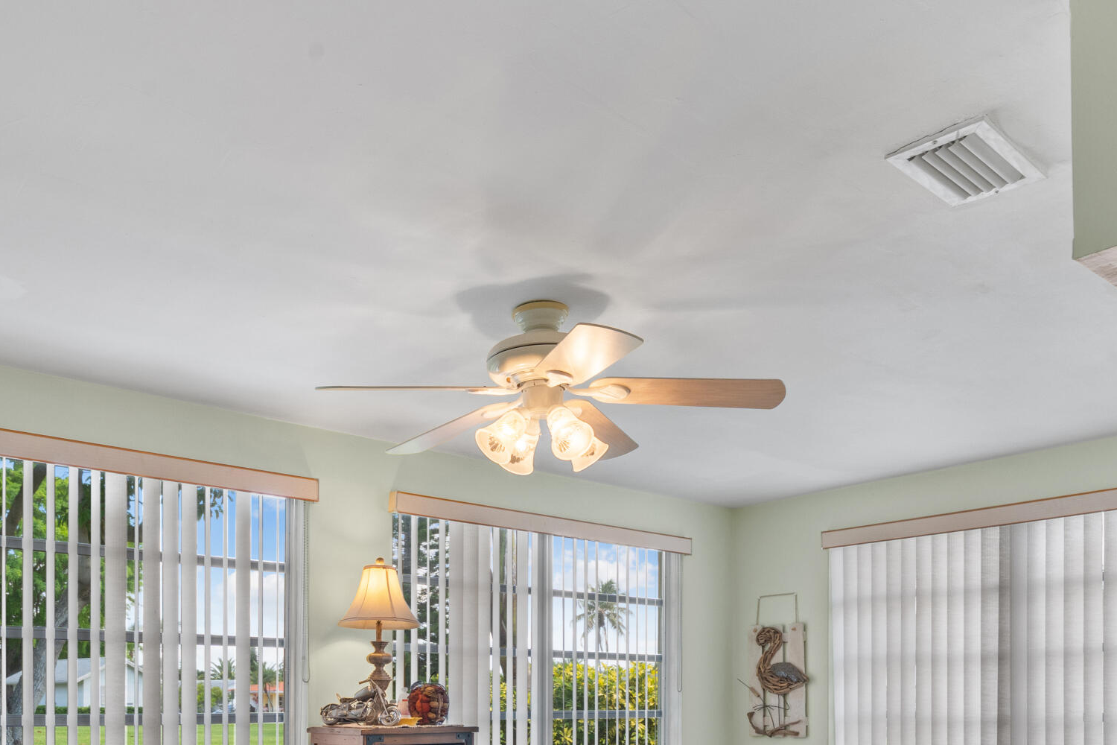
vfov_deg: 37.7
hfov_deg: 58.6
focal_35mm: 32
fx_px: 993
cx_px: 496
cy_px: 703
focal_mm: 16
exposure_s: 1/4
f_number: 11
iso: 500
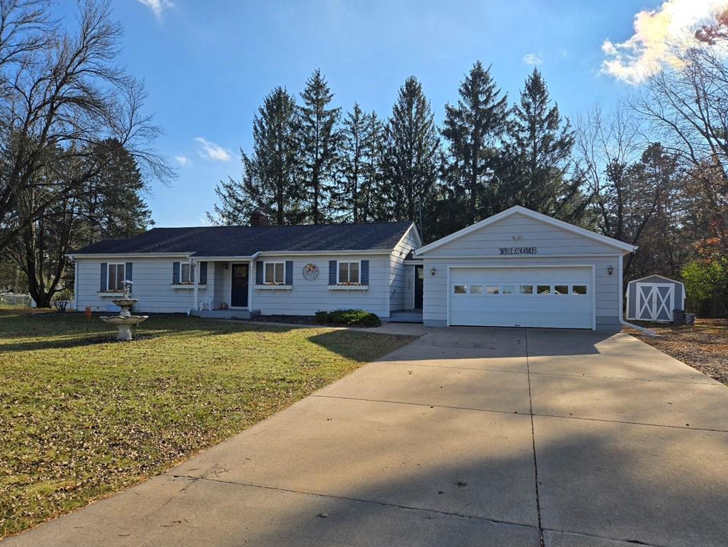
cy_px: 283
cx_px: 375
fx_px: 505
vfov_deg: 56.8
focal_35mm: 24
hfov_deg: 71.6
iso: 25
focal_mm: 5.4
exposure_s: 1/3333
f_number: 1.8
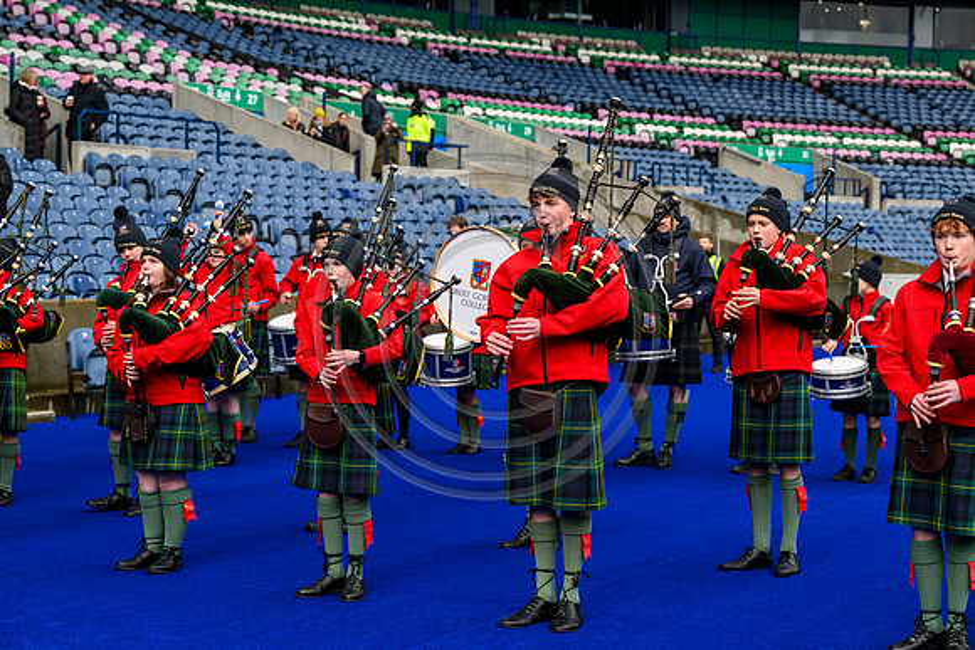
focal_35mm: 70
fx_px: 1896
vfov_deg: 19.5
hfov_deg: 28.8
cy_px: 325
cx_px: 488
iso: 2500
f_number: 5
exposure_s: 1/2500
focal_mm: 70
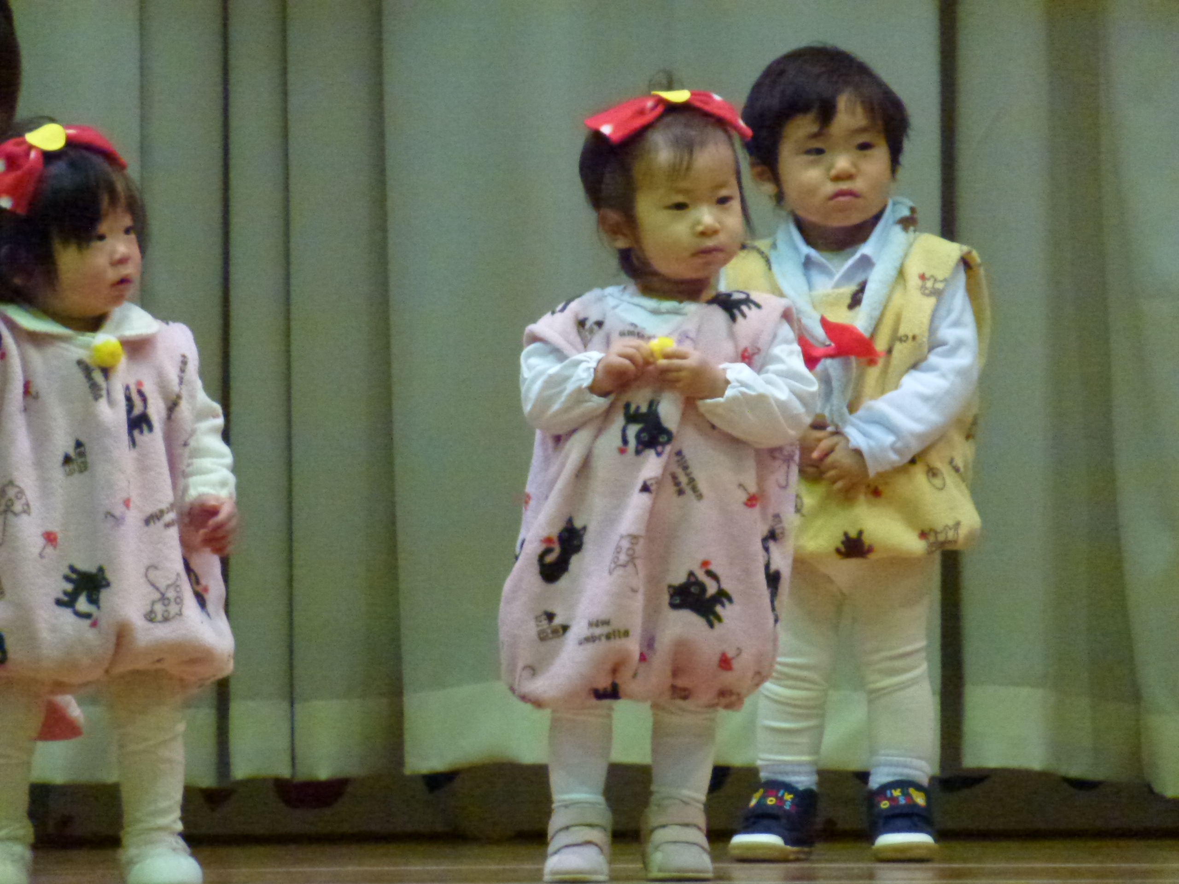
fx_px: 8481
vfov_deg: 6.0
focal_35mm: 249
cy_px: 442
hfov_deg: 8.0
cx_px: 590
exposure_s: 1/40
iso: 1600
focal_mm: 44.5
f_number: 5.6
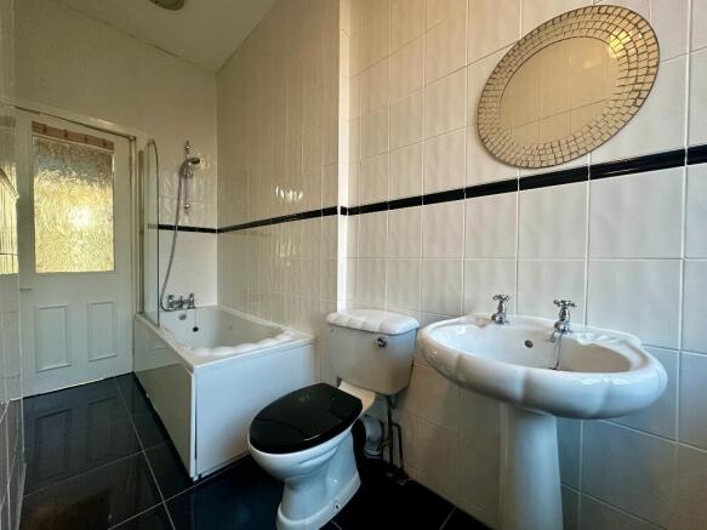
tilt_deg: -1.1
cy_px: 265
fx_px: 286
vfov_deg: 85.7
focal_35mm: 14
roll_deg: -0.3
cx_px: 354
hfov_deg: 102.1
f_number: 2.2
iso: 200
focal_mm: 2.22
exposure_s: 1/100
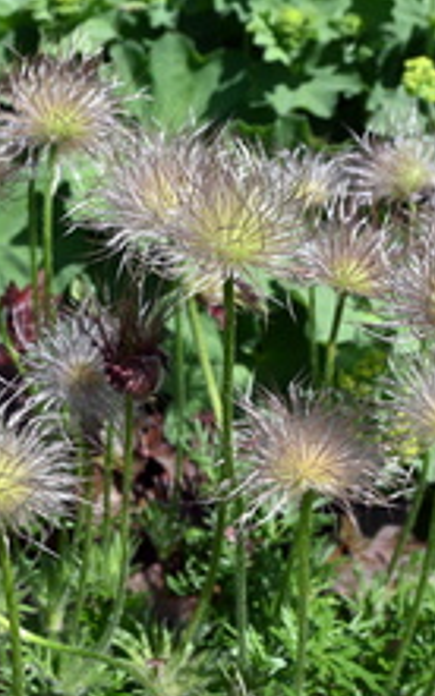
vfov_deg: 32.8
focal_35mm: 62
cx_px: 88
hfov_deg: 20.6
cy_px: 361
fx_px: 1184
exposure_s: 1/320
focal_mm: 22.5
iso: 100
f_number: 6.3
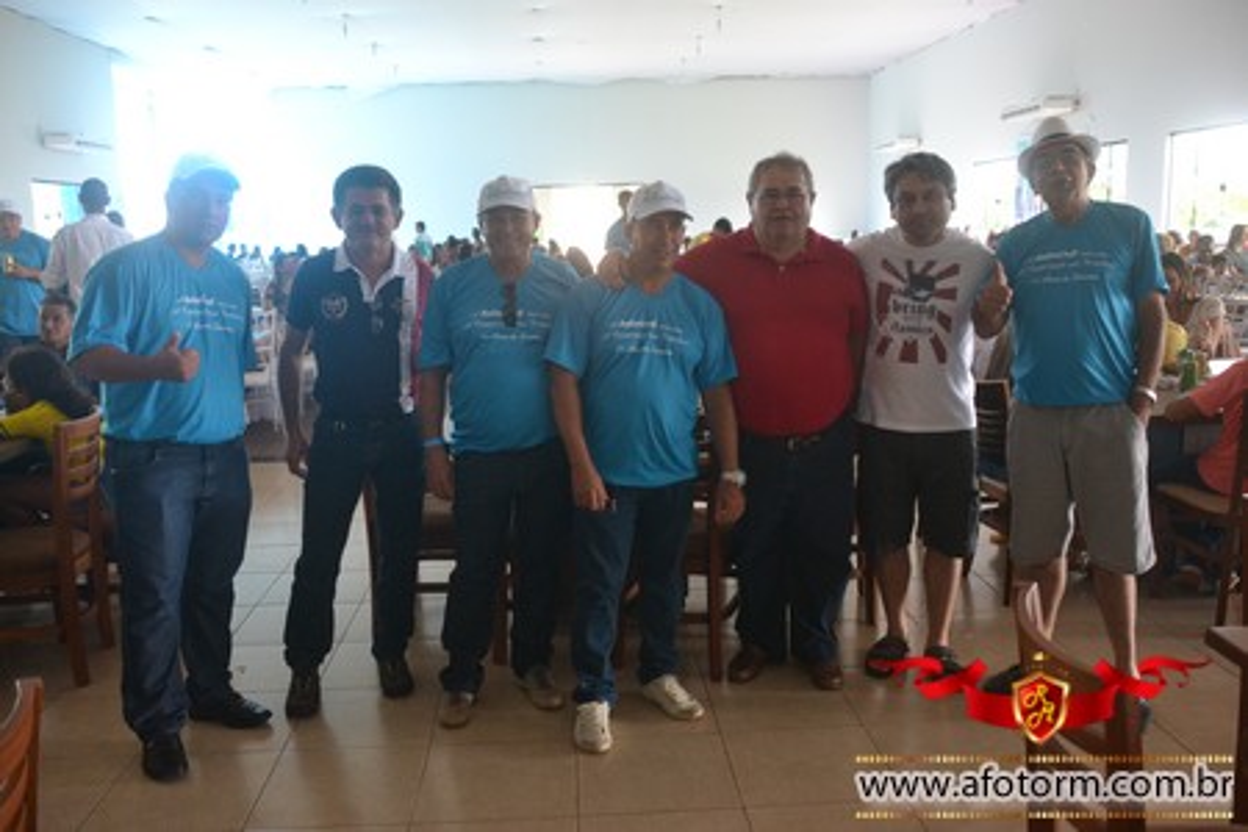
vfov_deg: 43.6
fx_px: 1040
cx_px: 624
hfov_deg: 61.9
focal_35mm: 30
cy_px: 416
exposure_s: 1/60
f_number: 3.5
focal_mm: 20
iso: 1100
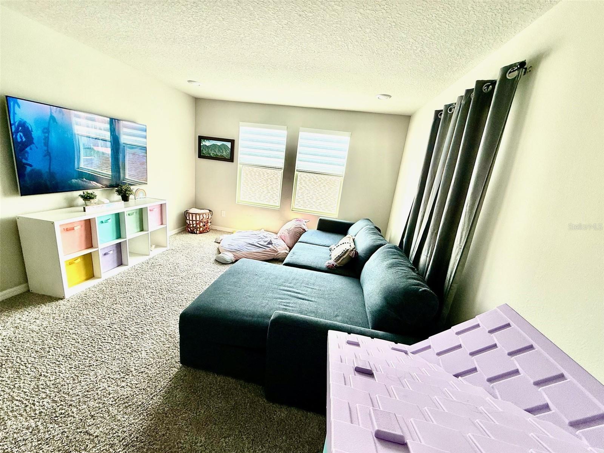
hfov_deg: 102.1
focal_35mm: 14
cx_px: 302
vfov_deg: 85.7
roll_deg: -6.6
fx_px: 244
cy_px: 226
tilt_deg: -14.4
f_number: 2.2
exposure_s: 1/99
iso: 100
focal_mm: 2.22
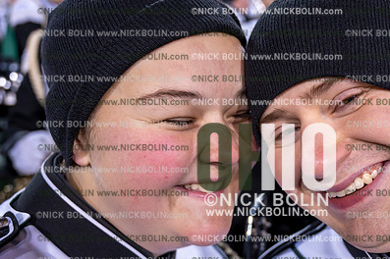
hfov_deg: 42.1
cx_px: 266
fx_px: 498
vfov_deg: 29.0
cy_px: 170
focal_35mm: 46
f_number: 4.5
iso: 5000
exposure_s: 1/250
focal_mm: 31.5
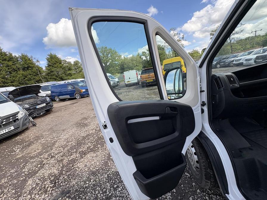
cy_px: 100
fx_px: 108
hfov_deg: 102.1
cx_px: 134
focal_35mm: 14
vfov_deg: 85.7
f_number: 2.2
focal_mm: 2.22
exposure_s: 1/464
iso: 40
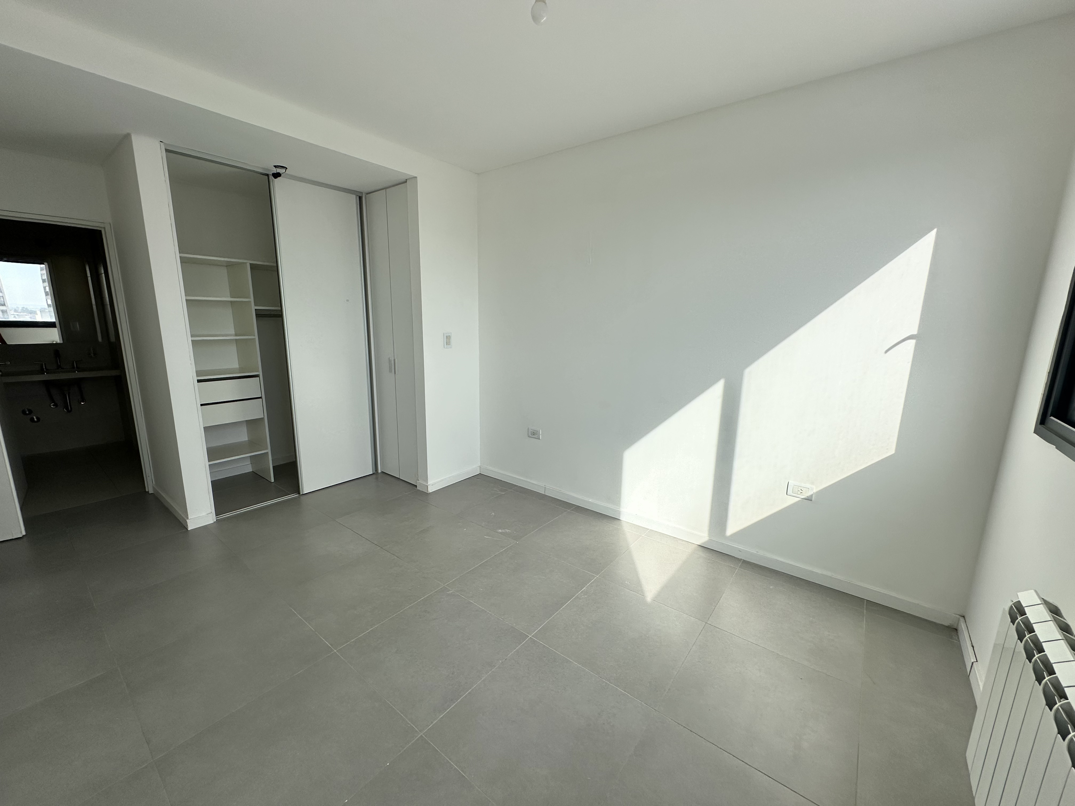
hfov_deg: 102.1
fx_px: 435
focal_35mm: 14
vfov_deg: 85.7
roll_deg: -0.5
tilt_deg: -10.4
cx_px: 538
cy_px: 403
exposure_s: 1/1233
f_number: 2.2
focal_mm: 2.22
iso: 40
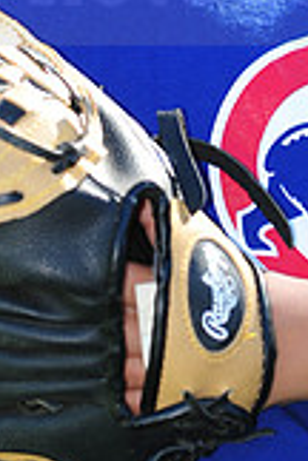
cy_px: -46
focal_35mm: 716
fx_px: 9188
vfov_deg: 2.9
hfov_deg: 1.9
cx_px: 180
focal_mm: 200
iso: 200
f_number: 4.5
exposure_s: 1/400
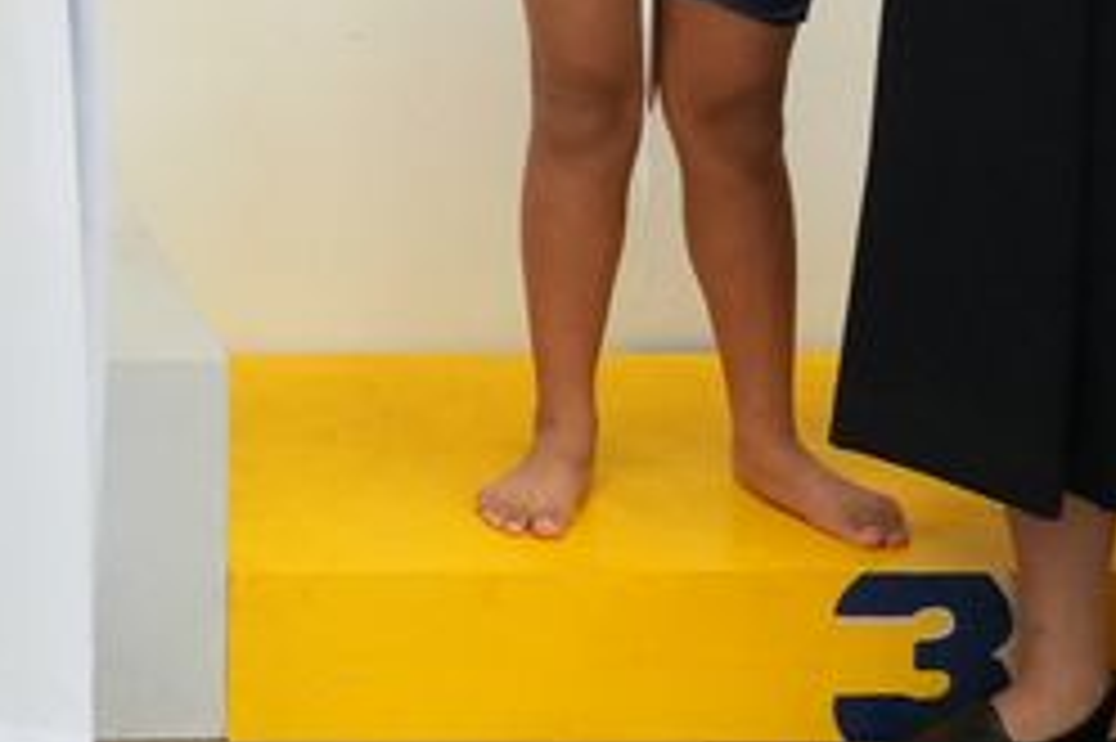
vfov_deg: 11.8
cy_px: -492
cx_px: -580
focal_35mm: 109
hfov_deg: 16.9
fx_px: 3377
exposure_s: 1/320
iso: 3200
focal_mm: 18
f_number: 5.6
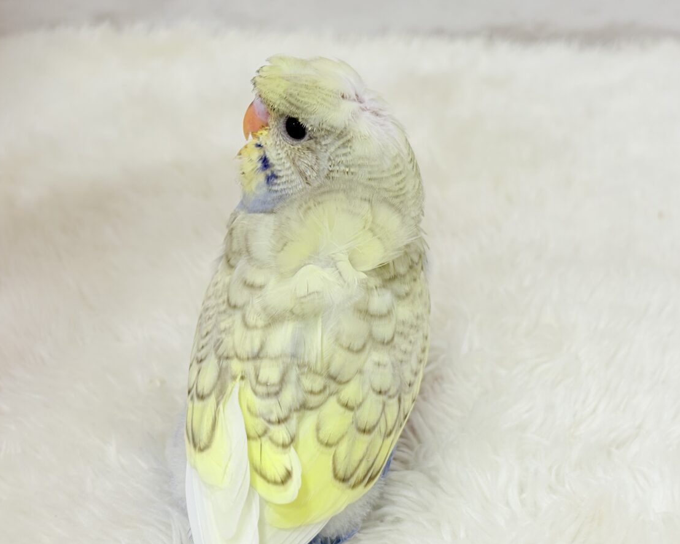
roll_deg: +2.5
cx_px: 343
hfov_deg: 34.1
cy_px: 276
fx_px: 1107
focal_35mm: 55
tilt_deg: -33.6
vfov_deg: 27.6
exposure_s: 1/100
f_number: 1.6
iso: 64
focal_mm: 5.96
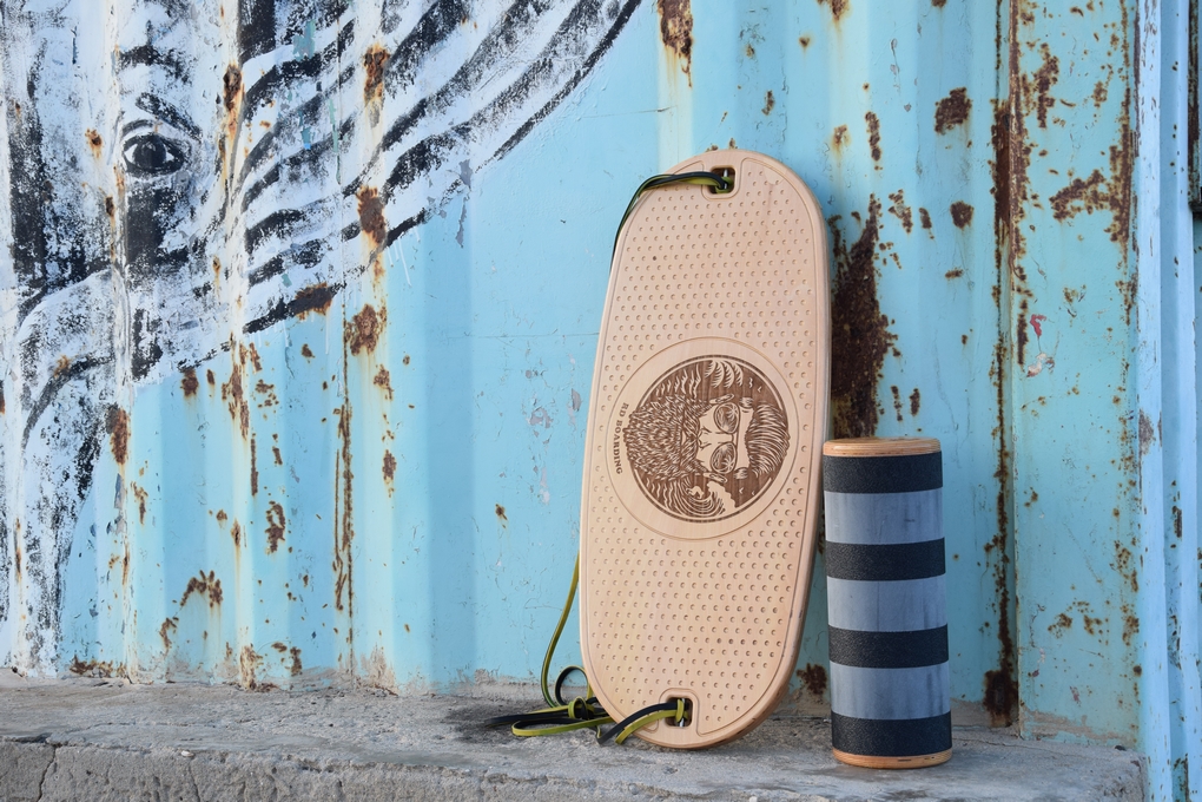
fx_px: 2003
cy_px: 401
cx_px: 601
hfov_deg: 33.4
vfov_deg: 22.6
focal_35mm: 60
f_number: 8
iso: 400
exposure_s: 1/250
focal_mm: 40
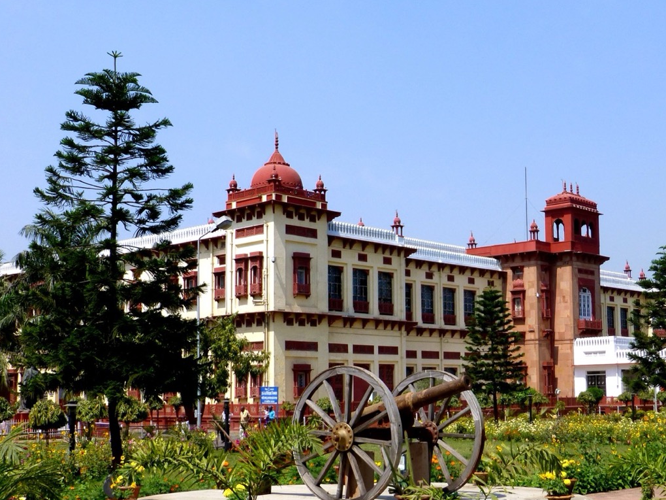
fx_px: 962
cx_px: 428
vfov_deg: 29.1
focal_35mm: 50
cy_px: 293
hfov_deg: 37.9
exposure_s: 1/1000
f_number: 3.7
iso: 100
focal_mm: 6.1
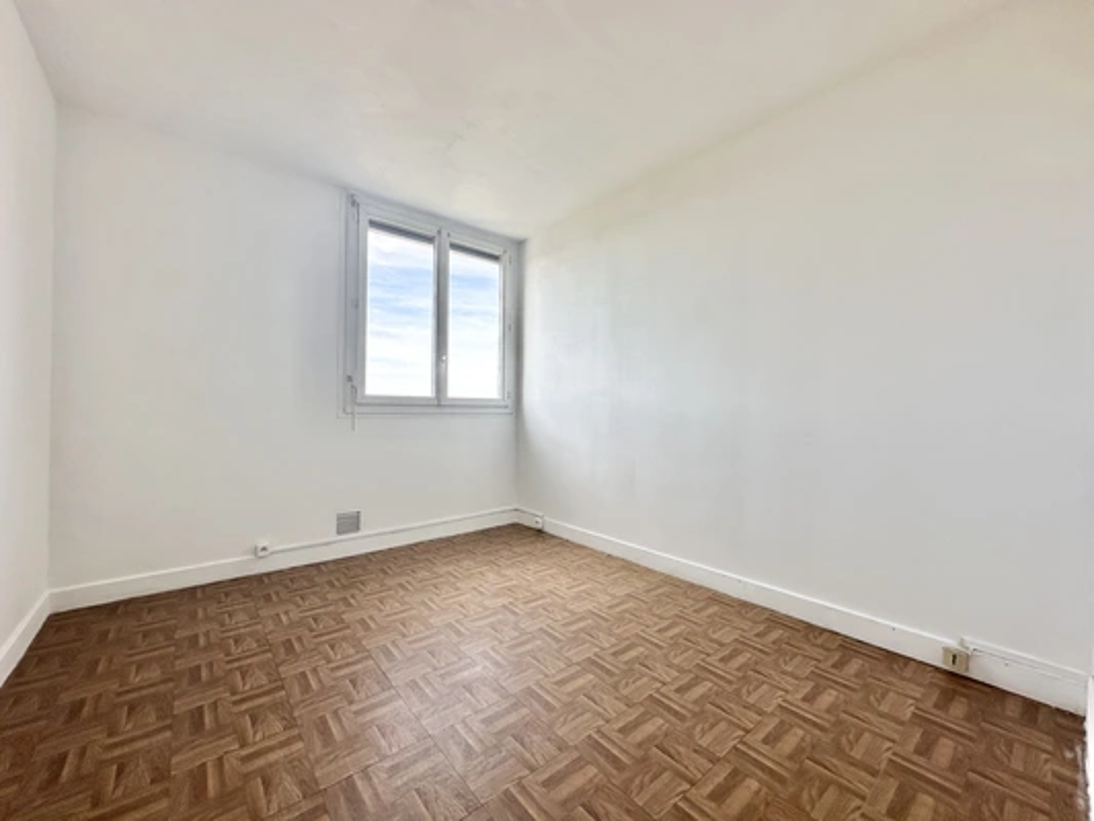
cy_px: 410
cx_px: 547
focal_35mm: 14
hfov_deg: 102.1
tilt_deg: +0.5
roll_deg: -0.4
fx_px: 443
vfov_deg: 85.7
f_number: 2.2
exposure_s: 1/222
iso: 40
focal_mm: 2.22
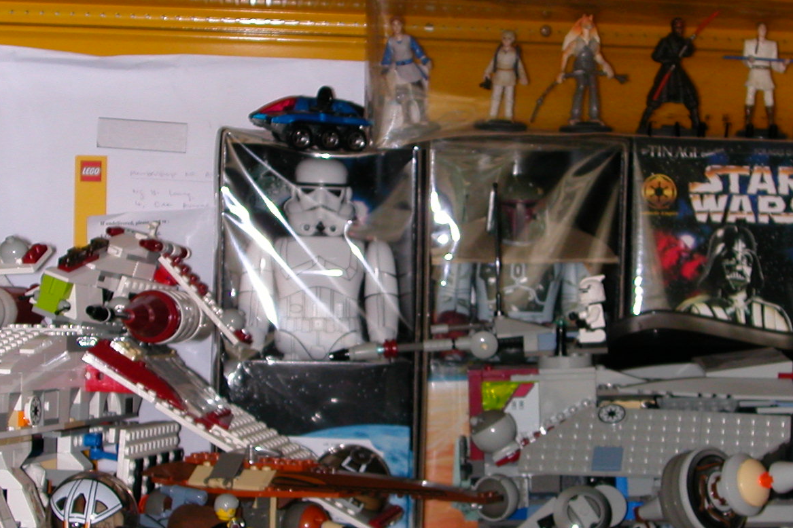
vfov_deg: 17.7
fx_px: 1696
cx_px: 459
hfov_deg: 26.3
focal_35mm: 77
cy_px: 333
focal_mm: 8.2
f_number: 3.2
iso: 100
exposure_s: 1/59.9
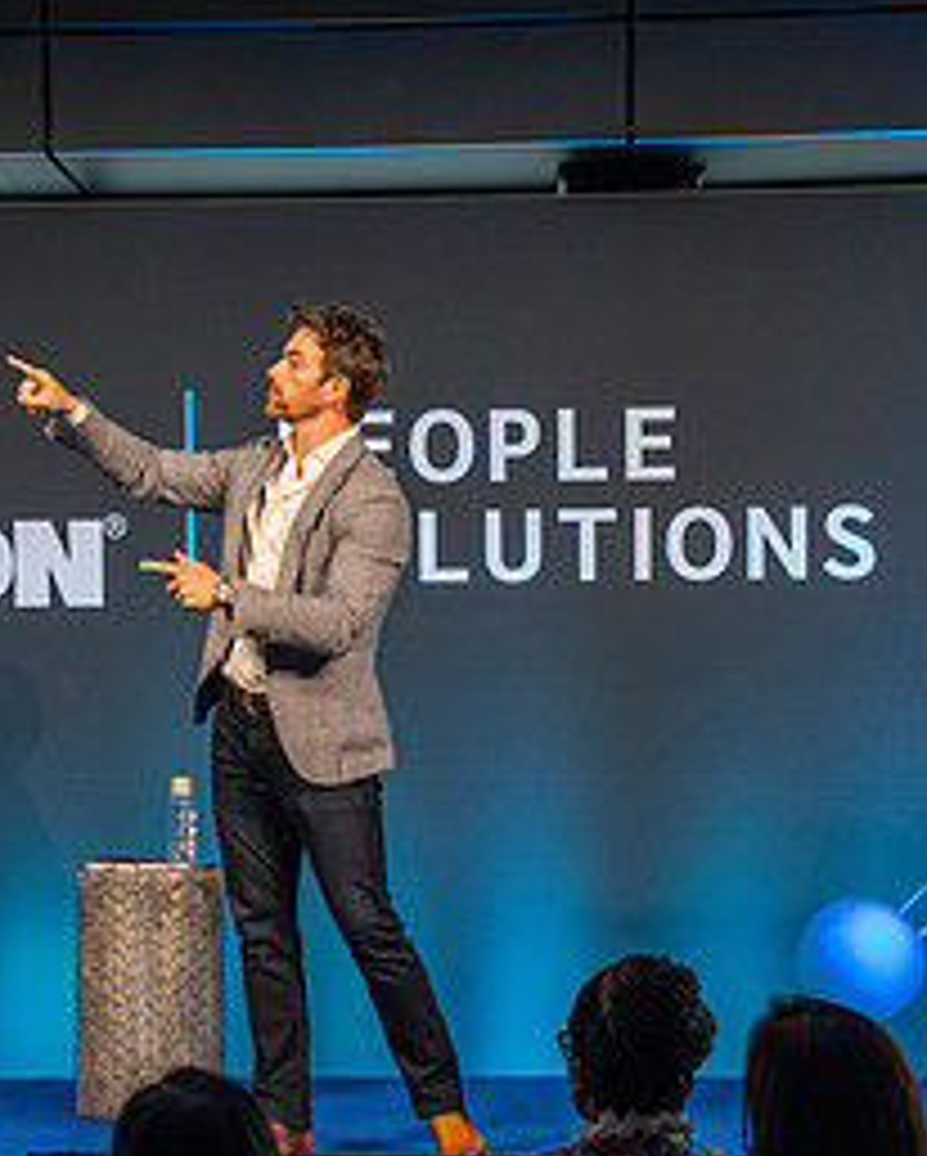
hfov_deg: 13.4
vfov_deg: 16.6
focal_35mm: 115
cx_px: 270
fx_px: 3939
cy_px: 810
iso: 3200
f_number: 4.5
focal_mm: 70
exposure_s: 1/200
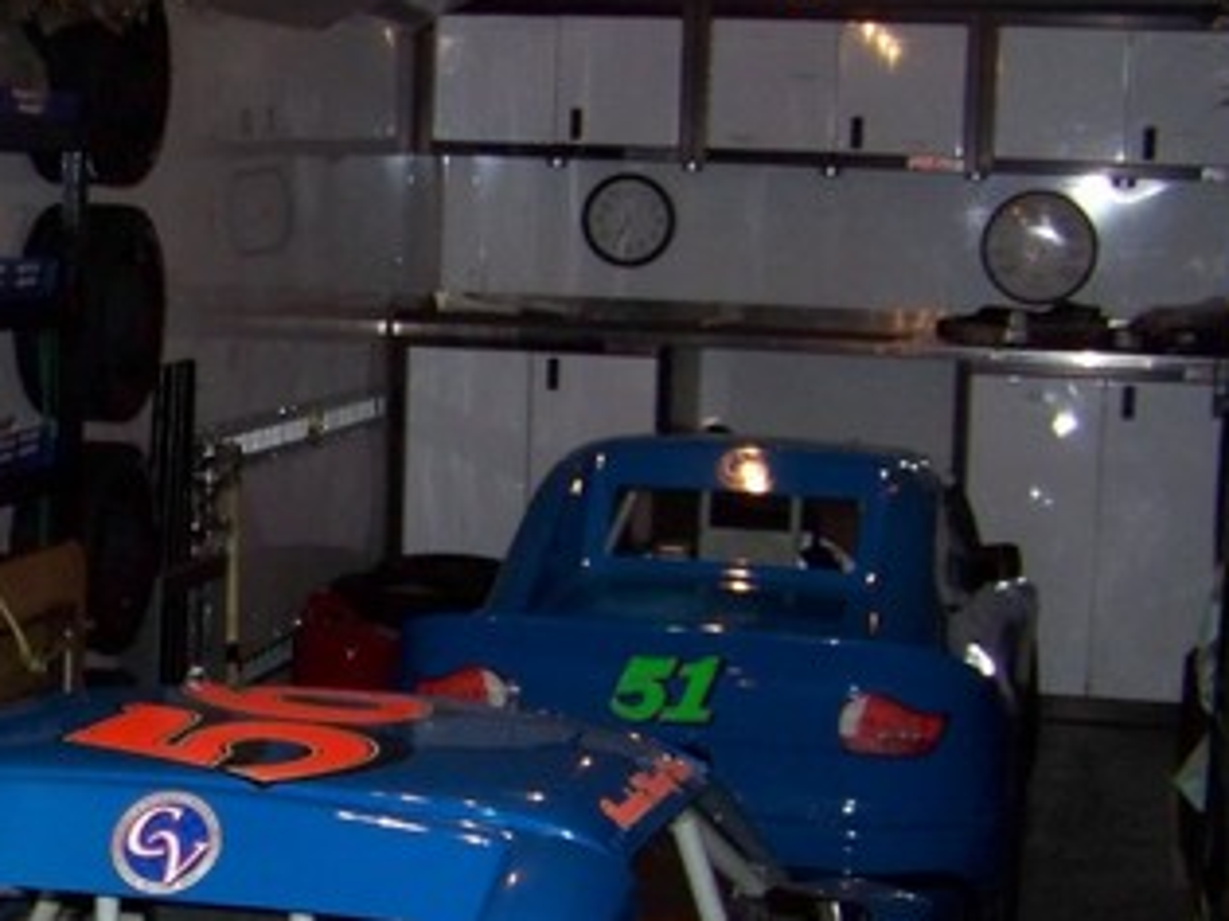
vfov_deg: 18.3
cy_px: 665
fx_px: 2839
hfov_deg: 23.7
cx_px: 82
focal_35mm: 80
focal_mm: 5.85
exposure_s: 1/30
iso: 200
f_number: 2.8
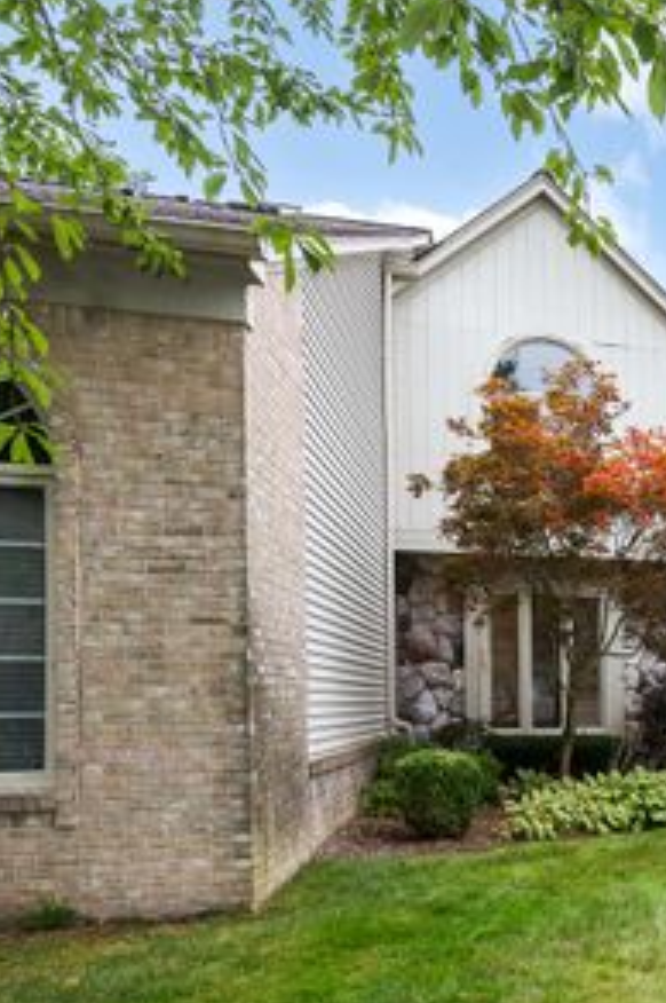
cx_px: 851
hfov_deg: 36.4
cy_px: 520
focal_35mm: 24
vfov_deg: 73.8
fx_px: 668
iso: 640
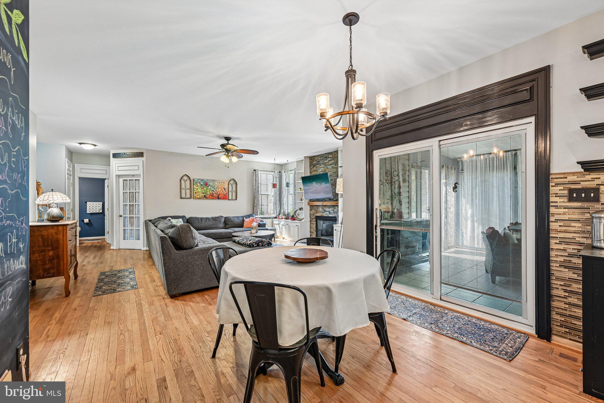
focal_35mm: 14
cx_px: 302
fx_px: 235
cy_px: 202
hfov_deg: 104.3
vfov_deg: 81.2
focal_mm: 14
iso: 280
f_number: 8
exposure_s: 1/15
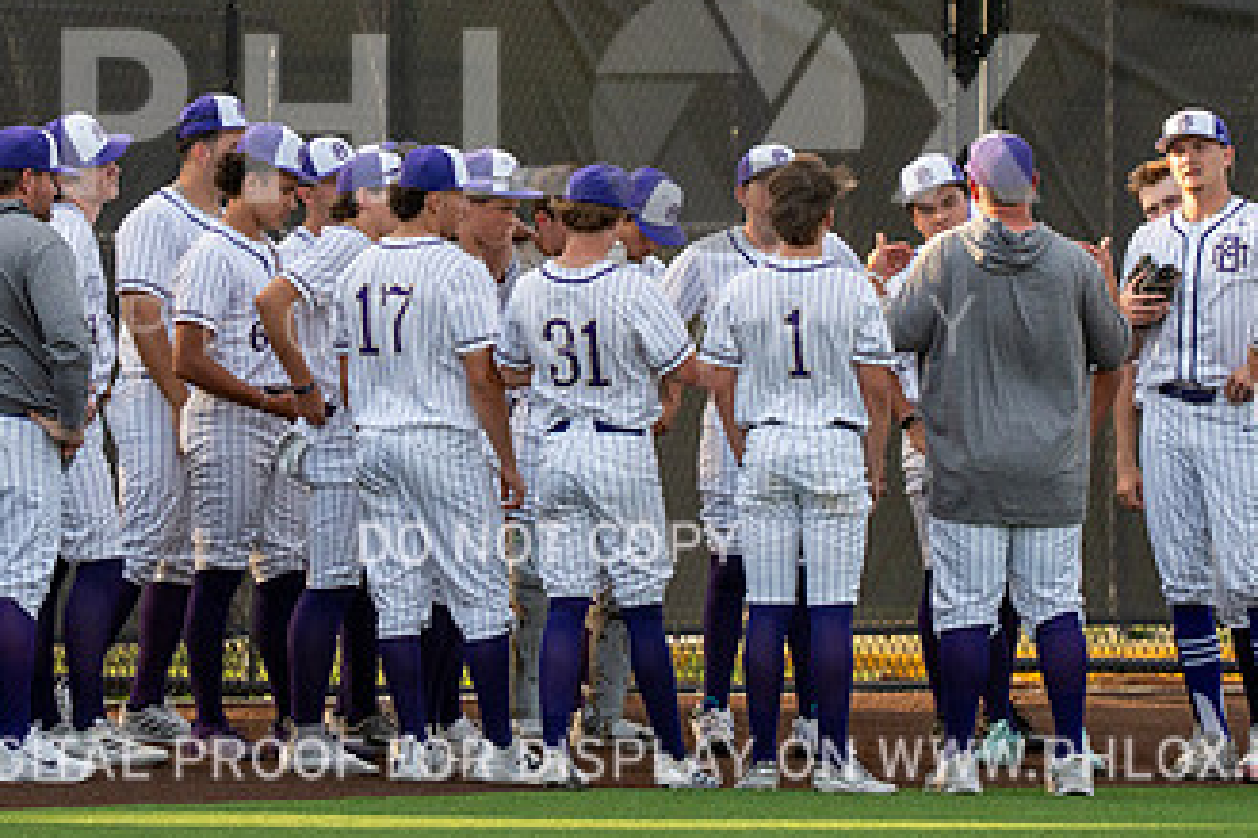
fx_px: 24099
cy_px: 166
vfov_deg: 2.0
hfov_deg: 3.0
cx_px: 551
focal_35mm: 690
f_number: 6.3
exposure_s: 1/1250
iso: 800
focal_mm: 391
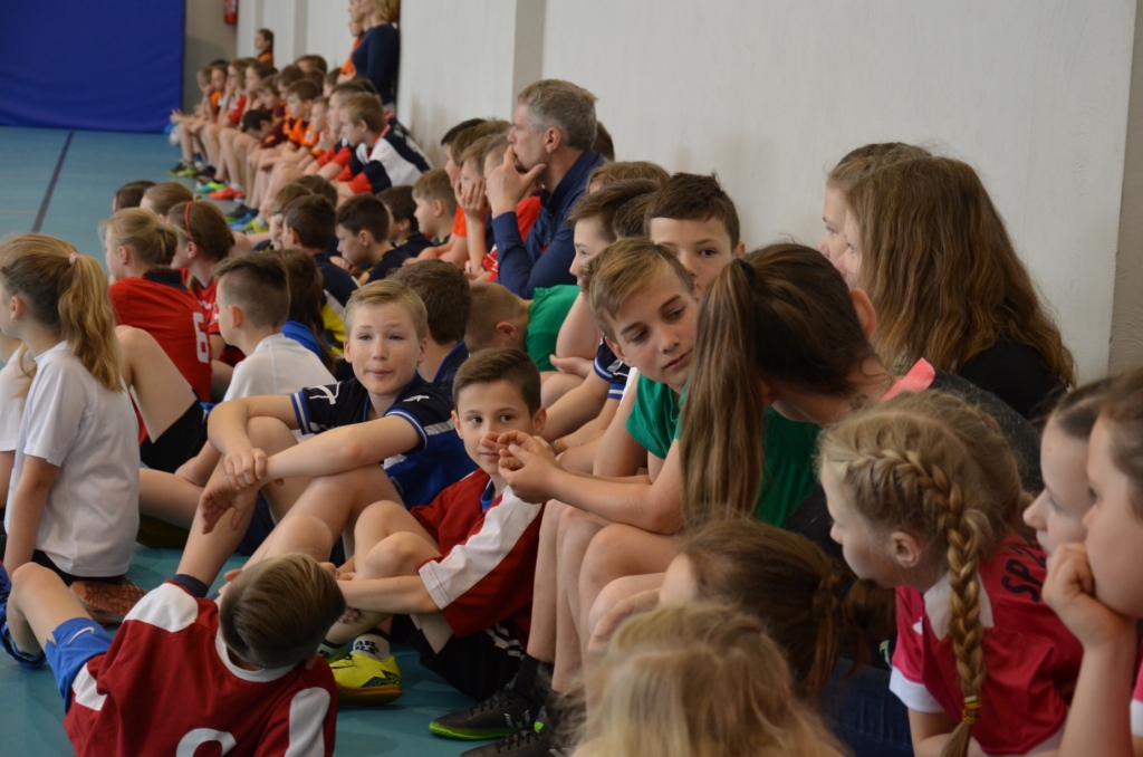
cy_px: 378
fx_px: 2376
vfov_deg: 18.1
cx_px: 572
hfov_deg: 27.0
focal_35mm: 75
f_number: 5
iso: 800
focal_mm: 50
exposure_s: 1/60
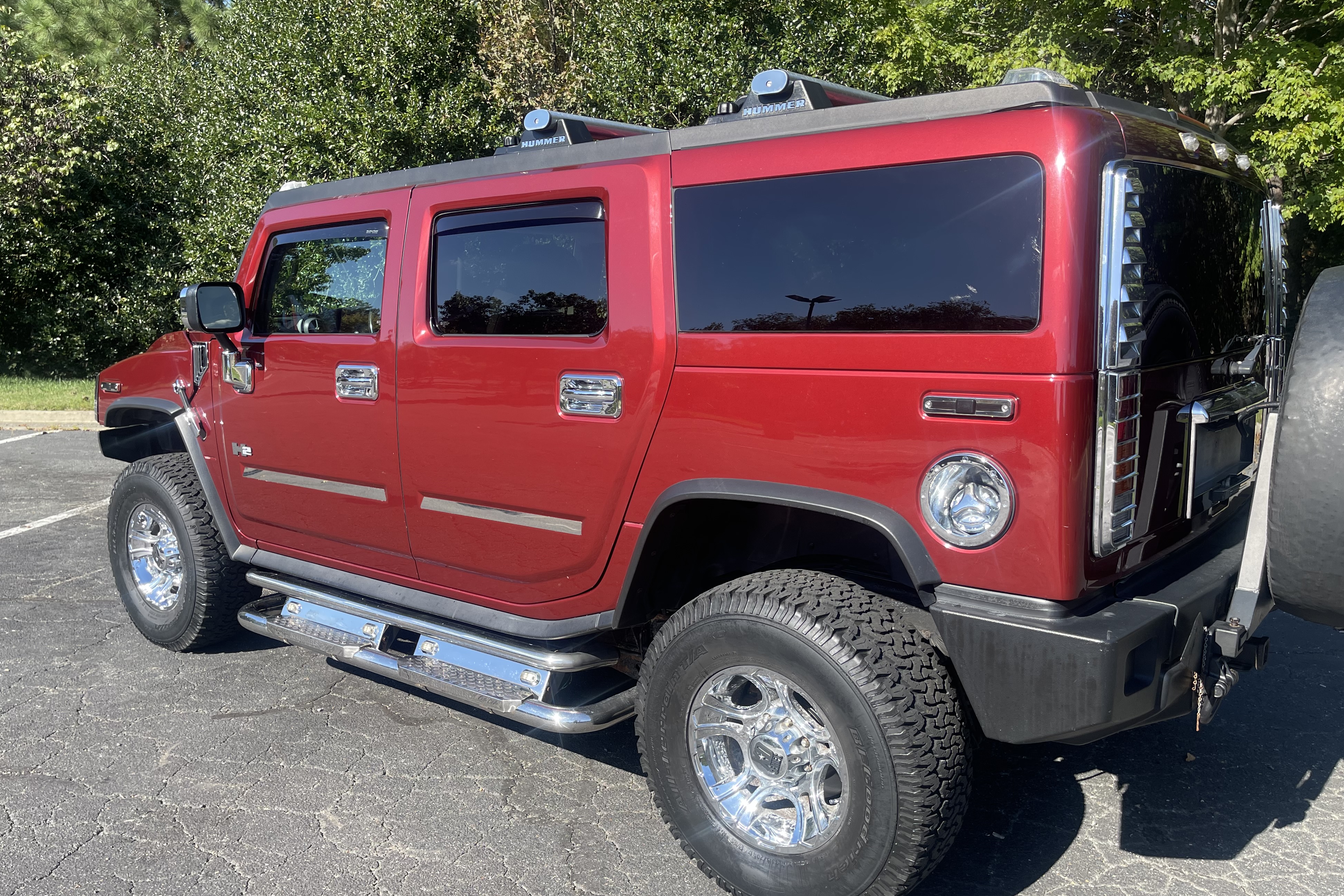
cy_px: 479
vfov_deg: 47.9
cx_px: 647
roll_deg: +0.6
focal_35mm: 27
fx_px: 1008
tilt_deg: -10.6
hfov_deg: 67.4
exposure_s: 1/1057
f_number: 1.6
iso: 32
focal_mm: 5.1
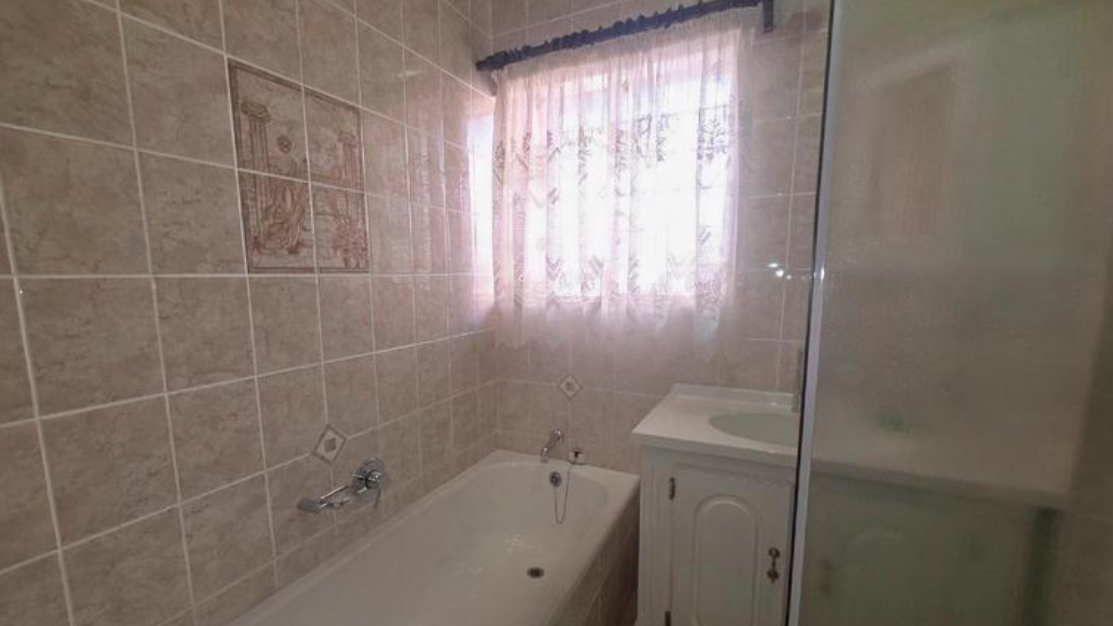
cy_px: 346
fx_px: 443
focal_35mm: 15
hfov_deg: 102.9
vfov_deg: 70.4
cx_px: 526
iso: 200
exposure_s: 1/50.3
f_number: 1.9
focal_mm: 2.2
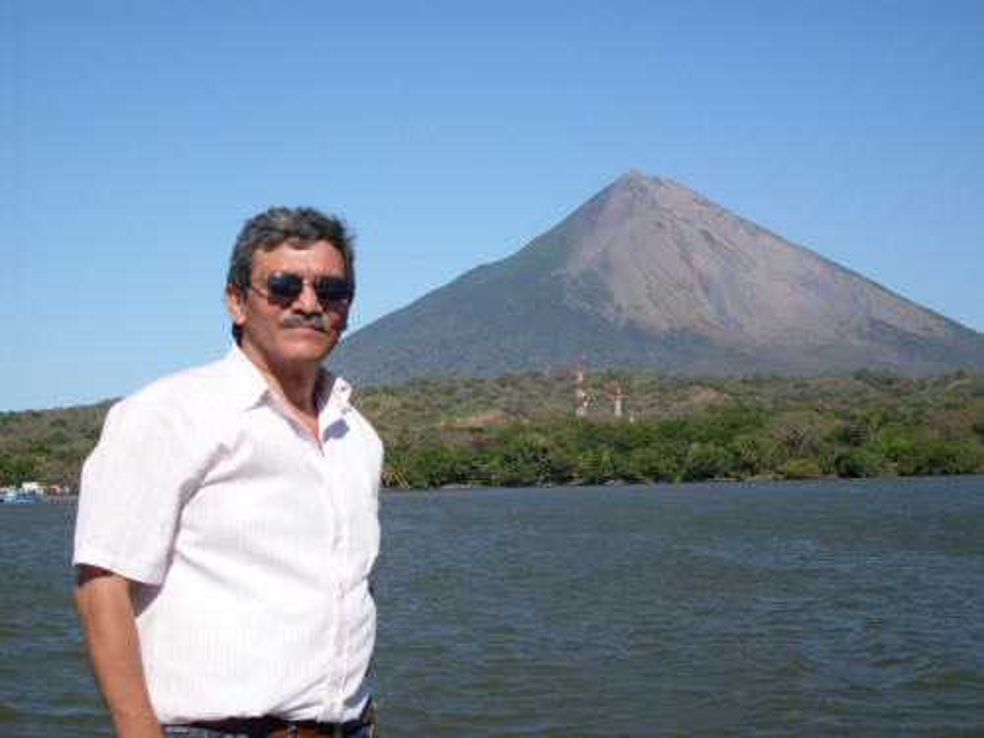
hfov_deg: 27.4
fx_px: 2018
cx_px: 492
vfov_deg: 20.7
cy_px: 369
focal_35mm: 71
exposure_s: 1/1500
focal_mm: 11.7
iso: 80
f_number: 3.7
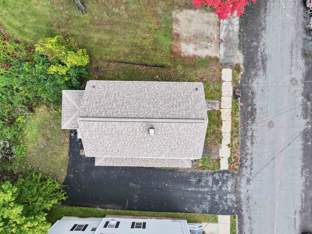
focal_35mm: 24
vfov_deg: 56.8
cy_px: 117
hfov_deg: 71.6
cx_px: 156
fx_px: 216
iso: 100
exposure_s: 1/500
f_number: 2.8
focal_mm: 12.29
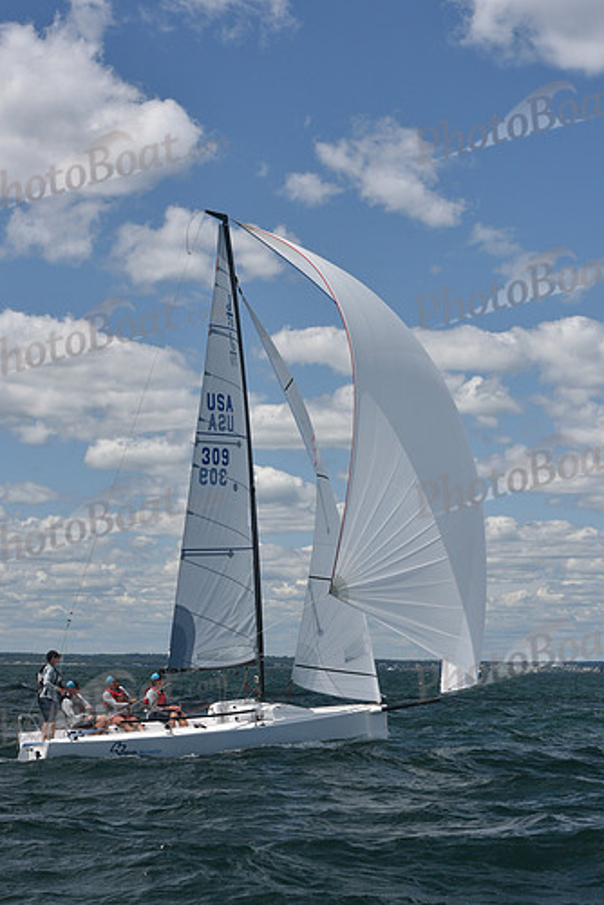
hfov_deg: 16.9
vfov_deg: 25.0
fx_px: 2038
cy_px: 405
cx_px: 321
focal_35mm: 81
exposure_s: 1/800
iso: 320
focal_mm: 70
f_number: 7.1
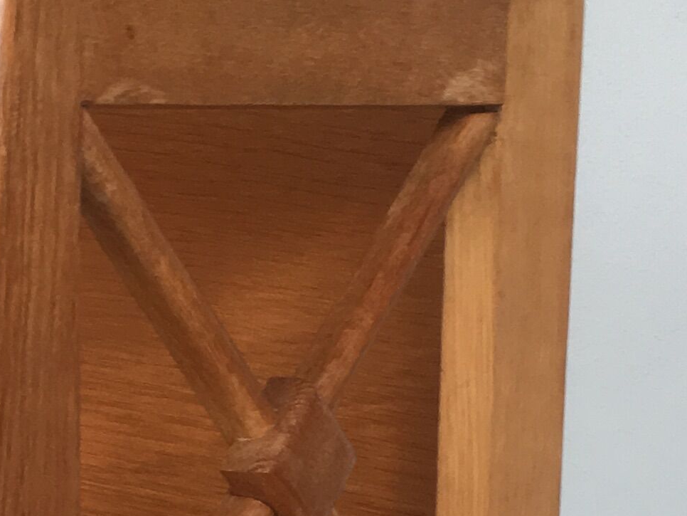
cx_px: -132
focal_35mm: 121
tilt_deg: -12.7
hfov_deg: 15.7
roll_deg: +0.6
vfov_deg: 11.8
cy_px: 756
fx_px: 2402
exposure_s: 1/100
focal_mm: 4.15
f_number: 2.2
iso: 40
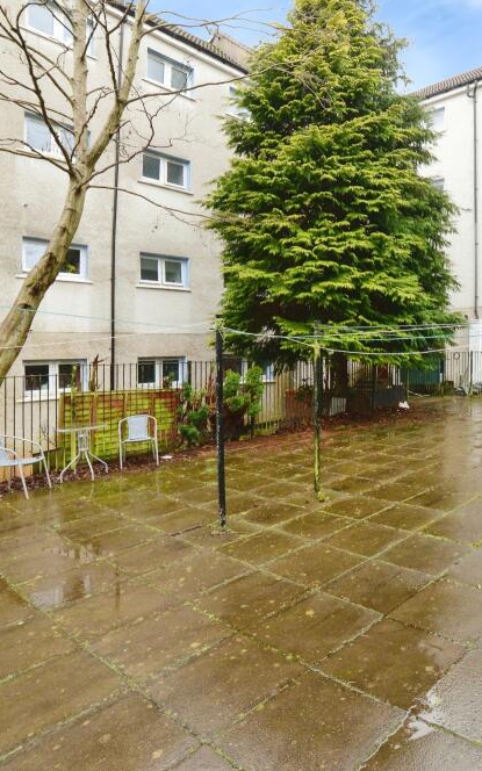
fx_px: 462
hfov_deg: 49.6
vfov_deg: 79.6
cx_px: 425
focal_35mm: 22
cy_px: 377
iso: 1000
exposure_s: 1/125
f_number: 8
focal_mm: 14
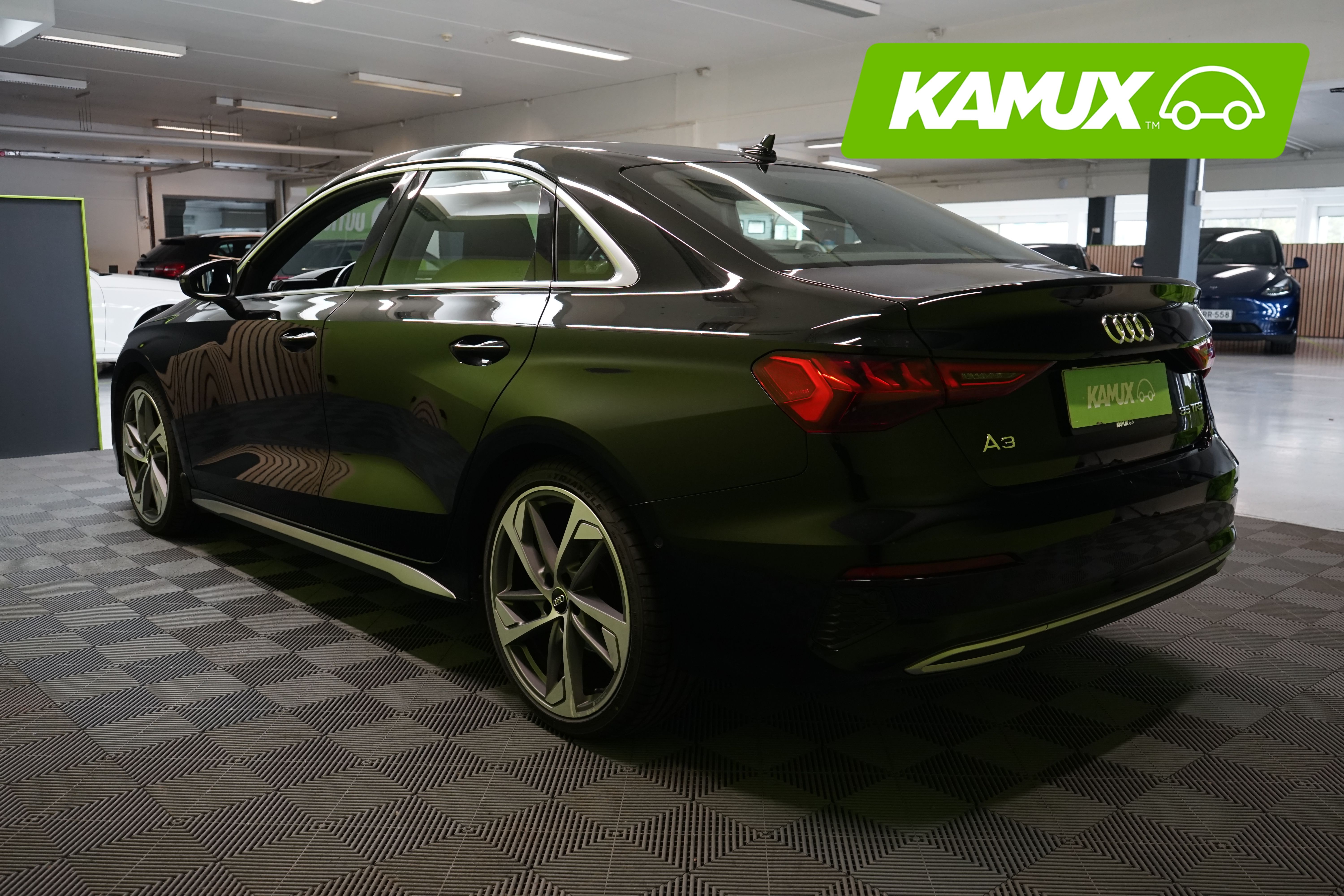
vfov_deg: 42.3
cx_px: 672
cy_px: 448
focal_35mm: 31
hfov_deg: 60.3
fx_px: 1157
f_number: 6.3
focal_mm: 31
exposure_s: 1/30
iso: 1250
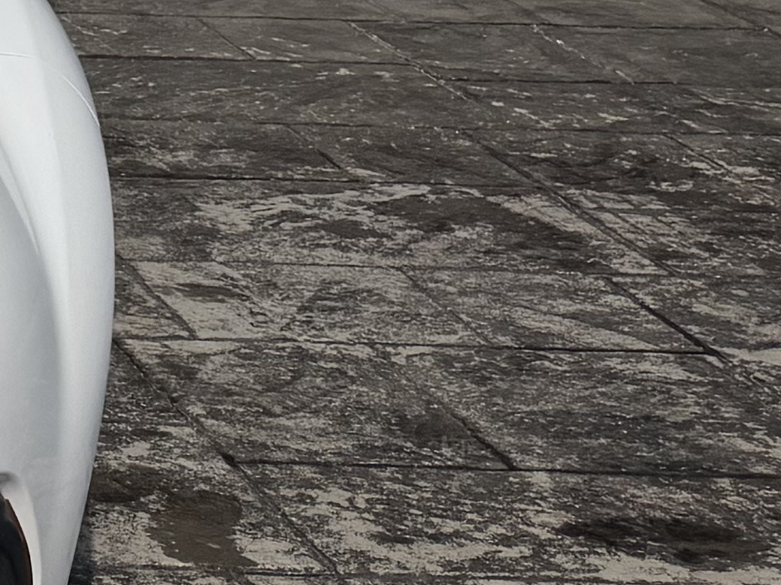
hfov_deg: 12.1
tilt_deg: -15.6
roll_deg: -0.3
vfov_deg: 11.2
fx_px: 2978
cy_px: 120
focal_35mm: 132
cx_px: -1067
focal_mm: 6.76
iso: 80
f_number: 1.78
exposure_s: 1/22727
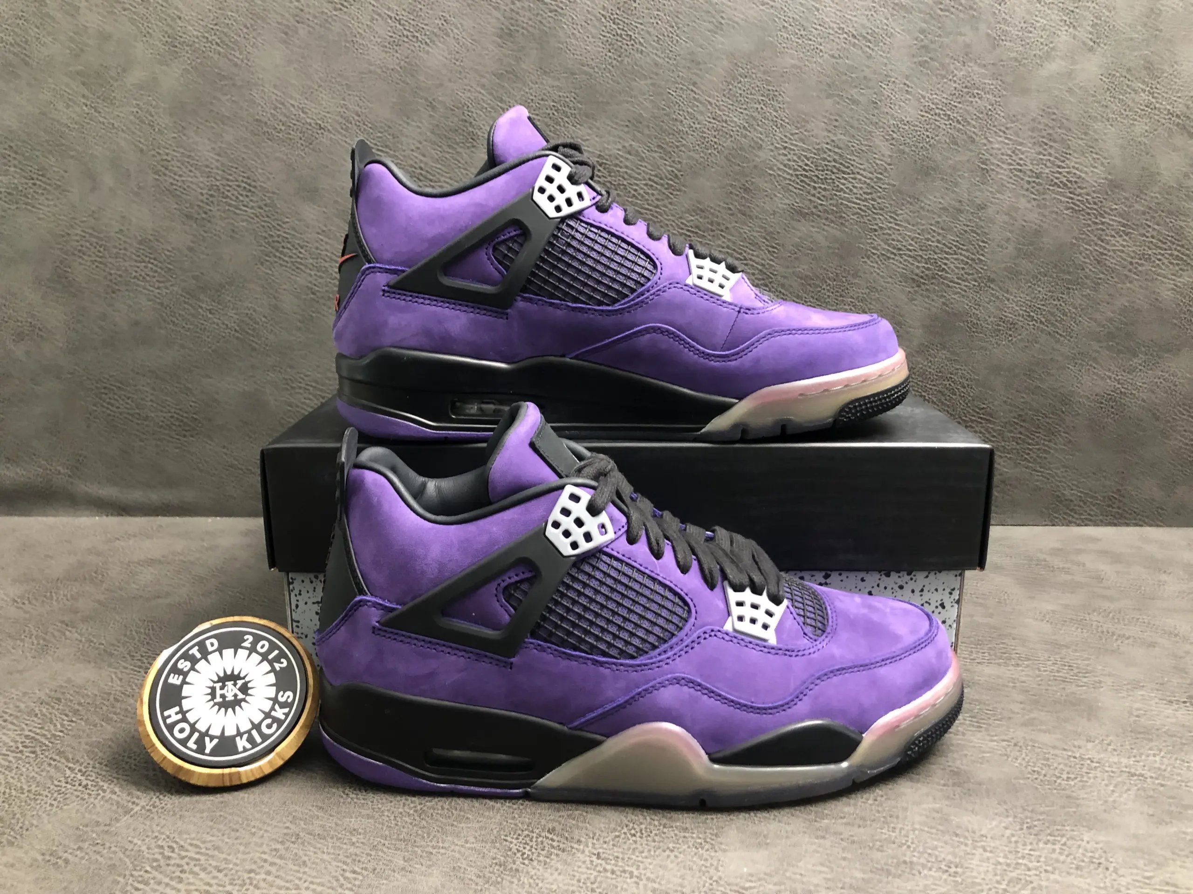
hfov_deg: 63.4
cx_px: 596
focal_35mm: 28
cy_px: 447
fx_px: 965
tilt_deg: -14.5
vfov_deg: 49.7
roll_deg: +0.4
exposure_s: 1/12
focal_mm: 4
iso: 100
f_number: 1.8
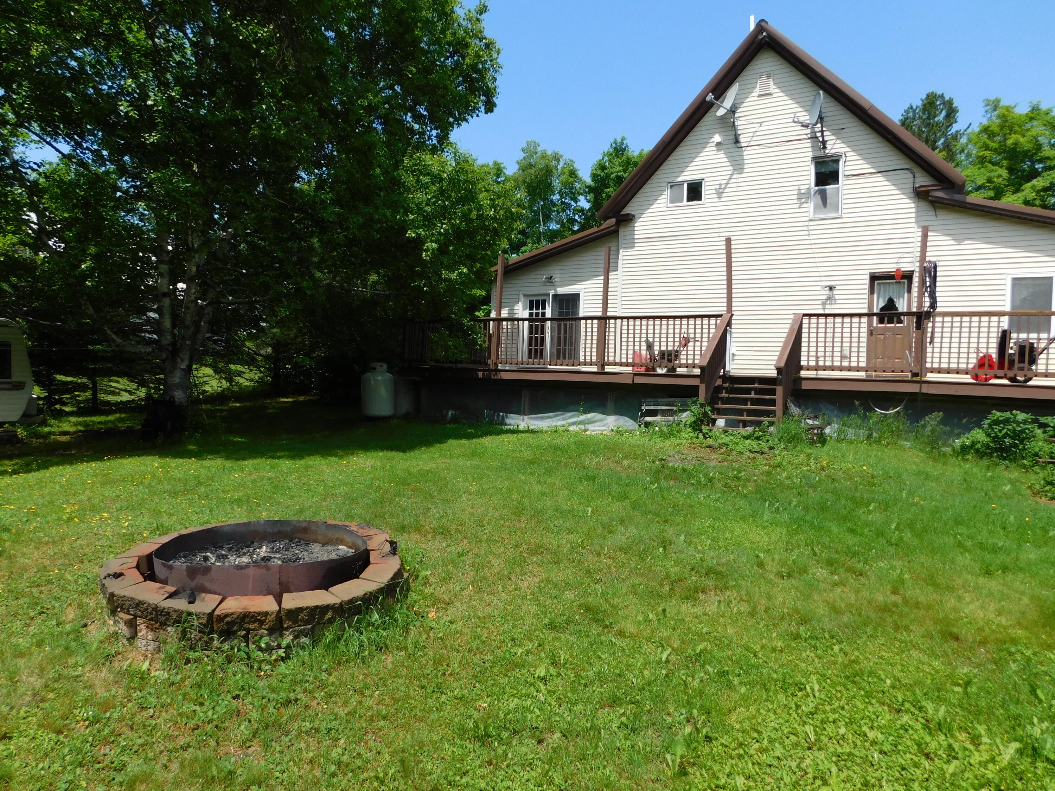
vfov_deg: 58.9
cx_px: 528
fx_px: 701
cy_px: 396
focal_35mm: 23
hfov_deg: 73.9
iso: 125
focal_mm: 4
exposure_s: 1/1250
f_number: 3
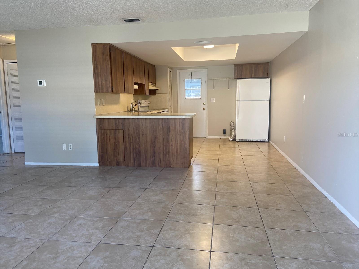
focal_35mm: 26
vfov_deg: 53.1
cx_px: 180
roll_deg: +1.0
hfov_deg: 67.3
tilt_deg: -7.4
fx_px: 270
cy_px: 134
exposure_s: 1/120
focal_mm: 4.25
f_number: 1.8
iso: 100
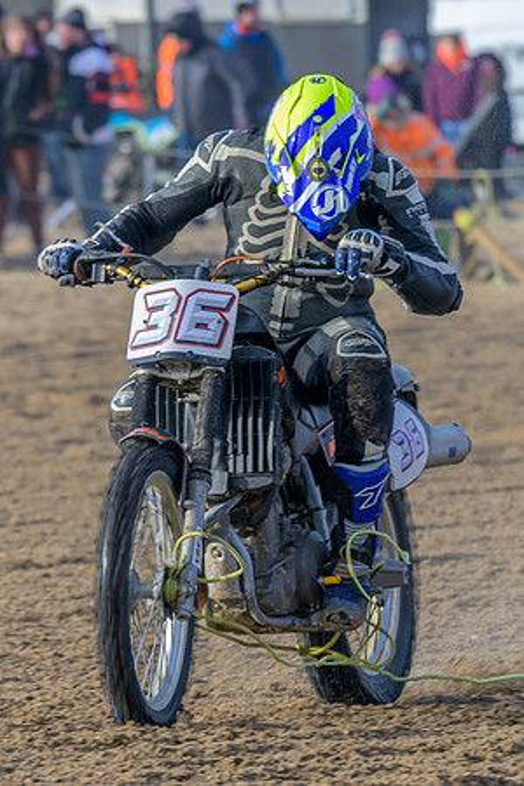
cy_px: 434
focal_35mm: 782
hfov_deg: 1.8
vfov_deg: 2.6
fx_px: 17066
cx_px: 162
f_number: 8
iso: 320
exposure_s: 1/400
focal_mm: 300
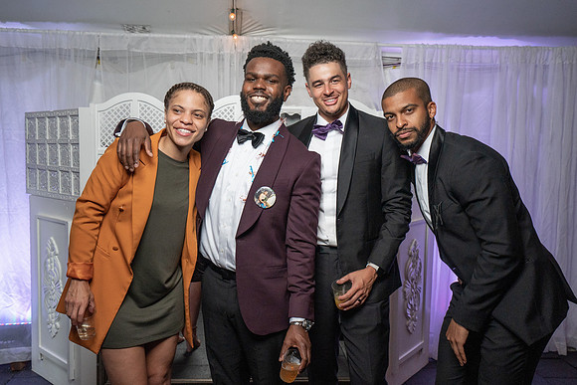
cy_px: 196
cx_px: 283
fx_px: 579
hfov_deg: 53.0
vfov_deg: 36.8
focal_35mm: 36
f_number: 5.6
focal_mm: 33
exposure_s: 1/200
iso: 2000
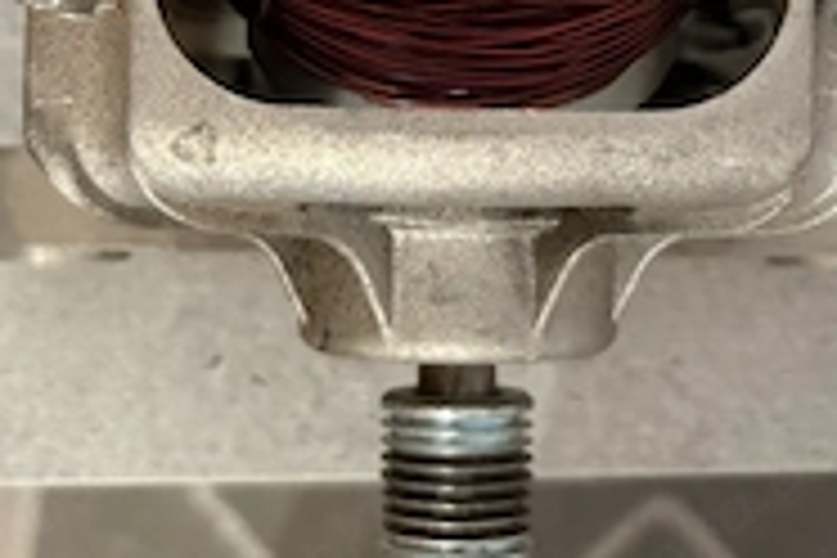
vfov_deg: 21.6
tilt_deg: -74.4
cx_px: 459
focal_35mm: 58
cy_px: -122
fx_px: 1348
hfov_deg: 34.5
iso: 640
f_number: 1.6
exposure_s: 1/33
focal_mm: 5.96
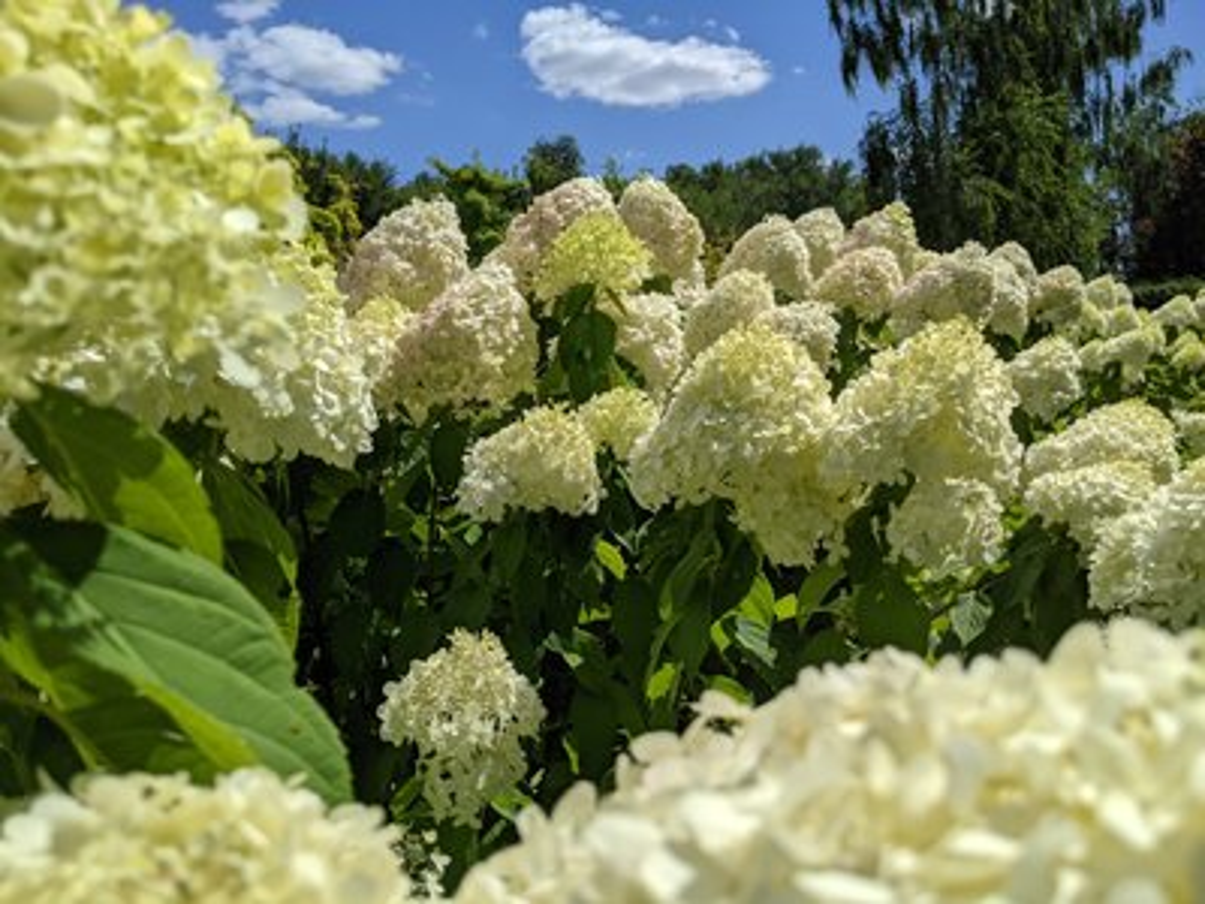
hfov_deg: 65.3
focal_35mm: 27
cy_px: 452
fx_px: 940
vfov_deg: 51.4
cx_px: 602
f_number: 1.8
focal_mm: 4.44
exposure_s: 1/7812
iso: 57
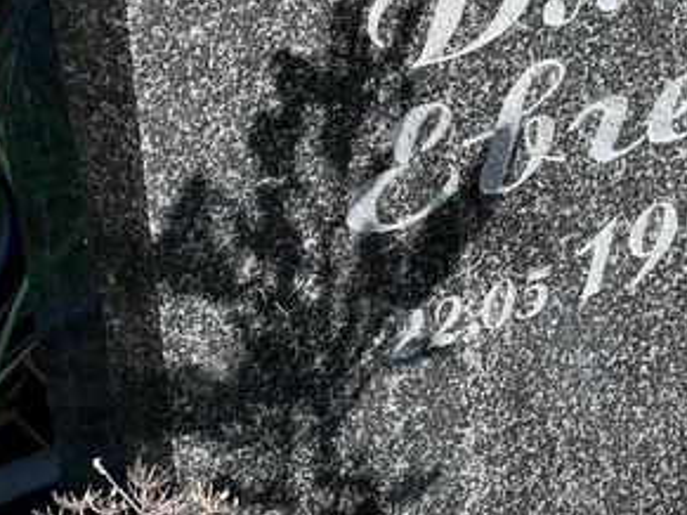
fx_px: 4206
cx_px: 805
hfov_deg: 9.2
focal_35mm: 212
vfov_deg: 6.9
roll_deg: +0.0
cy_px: -170
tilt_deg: -31.5
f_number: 2.8
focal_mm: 9
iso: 32
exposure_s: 1/148
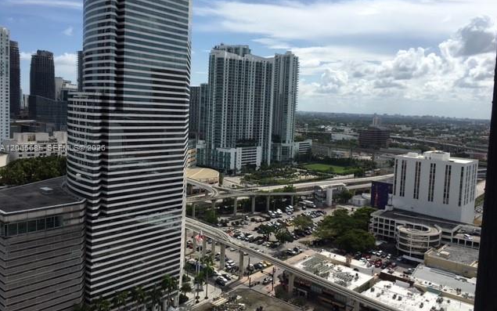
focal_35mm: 31
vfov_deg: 40.6
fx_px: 420
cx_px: 249
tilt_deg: -3.6
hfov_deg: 61.2
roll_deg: -0.6
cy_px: 148
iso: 25
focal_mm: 4.15
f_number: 2.2
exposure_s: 1/3497
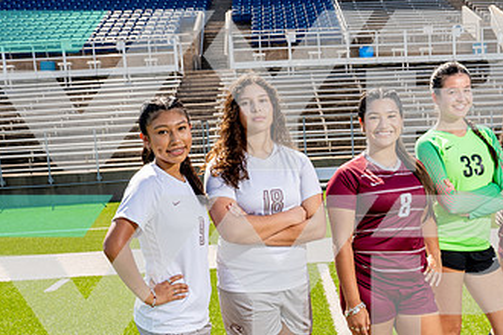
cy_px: 276
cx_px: 341
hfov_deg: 38.4
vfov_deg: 25.9
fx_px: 713
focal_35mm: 51
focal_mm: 29
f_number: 11
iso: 320
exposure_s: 1/250
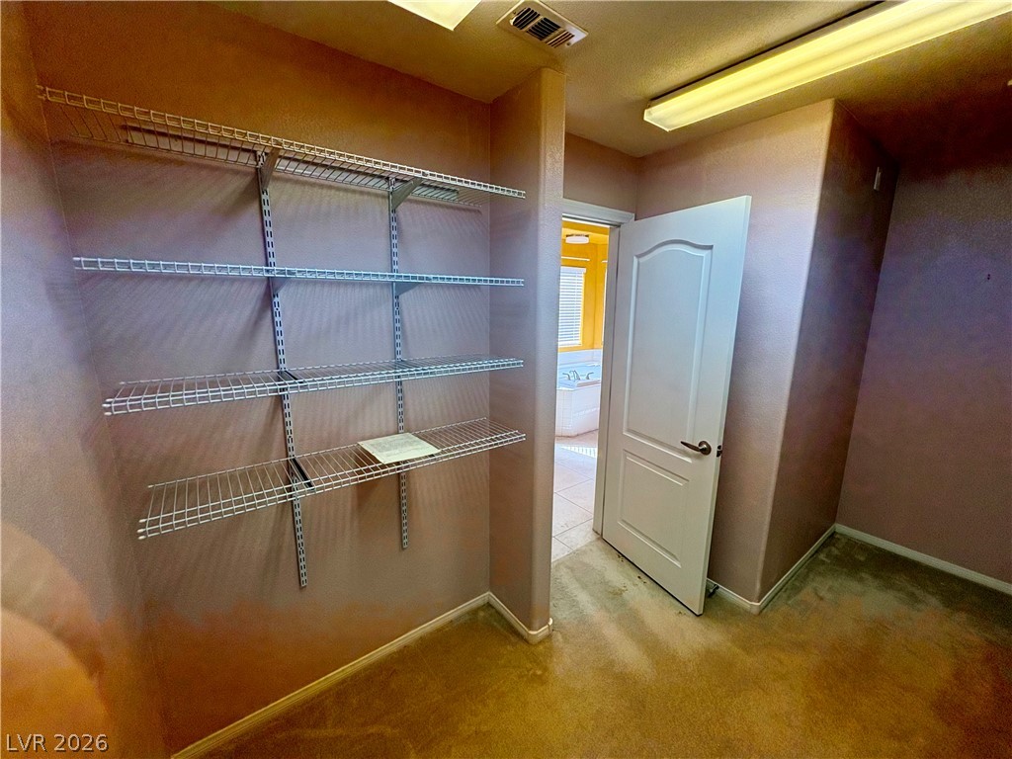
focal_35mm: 14
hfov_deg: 102.1
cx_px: 506
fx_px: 409
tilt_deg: -11.0
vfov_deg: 85.7
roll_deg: -0.3
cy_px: 380
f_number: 2.2
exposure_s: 1/120
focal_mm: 2.22
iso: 125
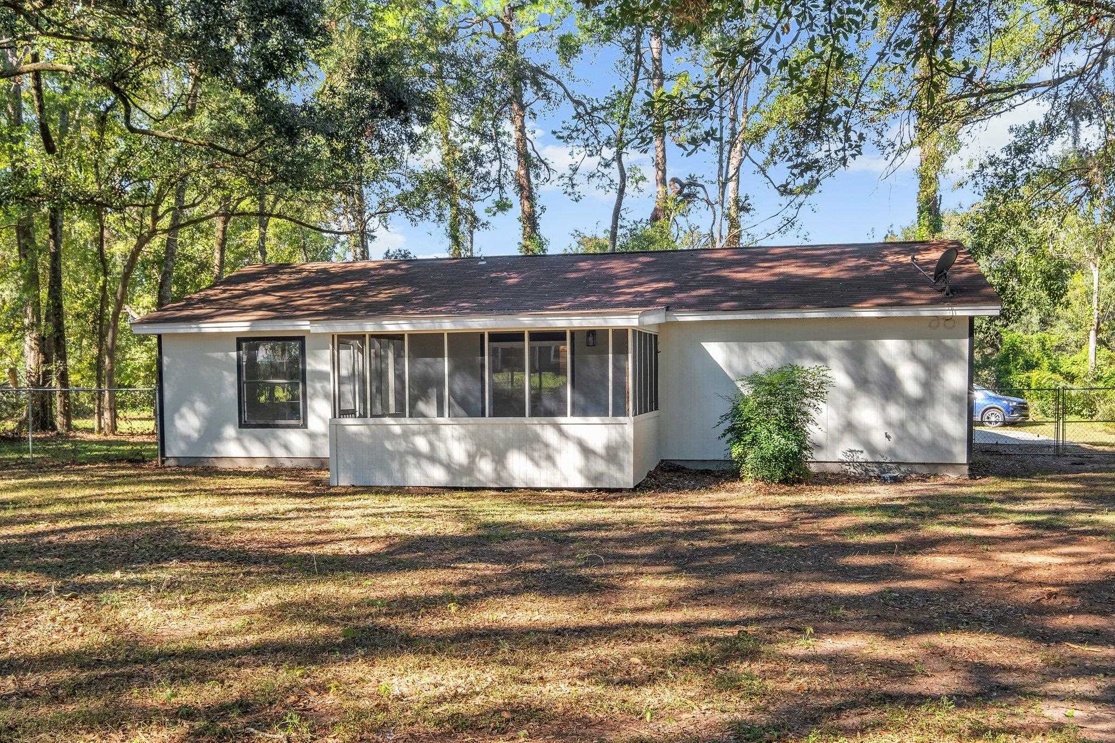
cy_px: 372
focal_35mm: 33
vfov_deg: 40.0
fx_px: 1022
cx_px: 558
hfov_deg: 57.2
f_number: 8
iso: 250
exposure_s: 1/125
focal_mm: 21.9
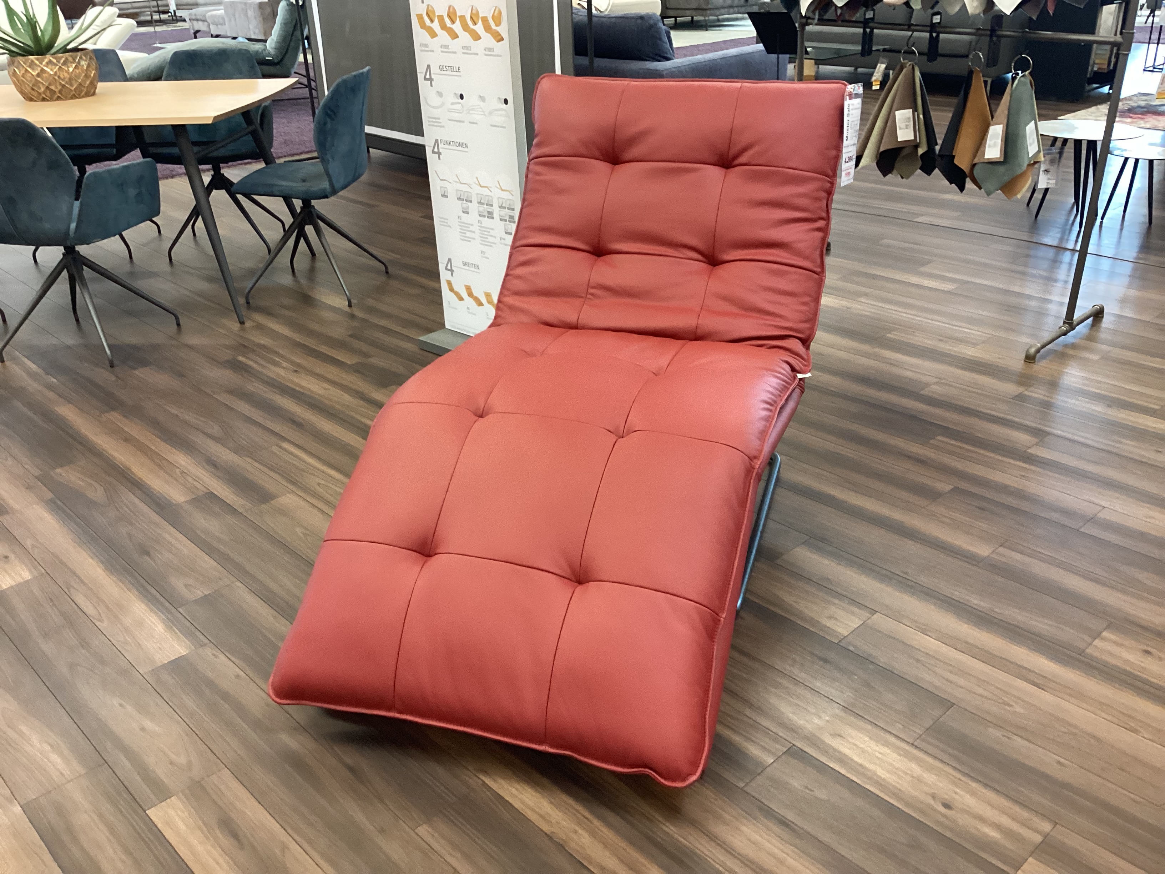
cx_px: 582
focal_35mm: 31
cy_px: 437
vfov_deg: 45.4
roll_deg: +1.4
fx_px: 1043
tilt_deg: -26.1
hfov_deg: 58.4
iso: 250
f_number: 2.4
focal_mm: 3.3
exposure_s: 1/60
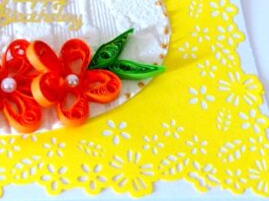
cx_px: -2
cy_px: 42
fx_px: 668
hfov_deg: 21.9
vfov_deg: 17.0
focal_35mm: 86
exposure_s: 1/30
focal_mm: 7
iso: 400
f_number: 2.8
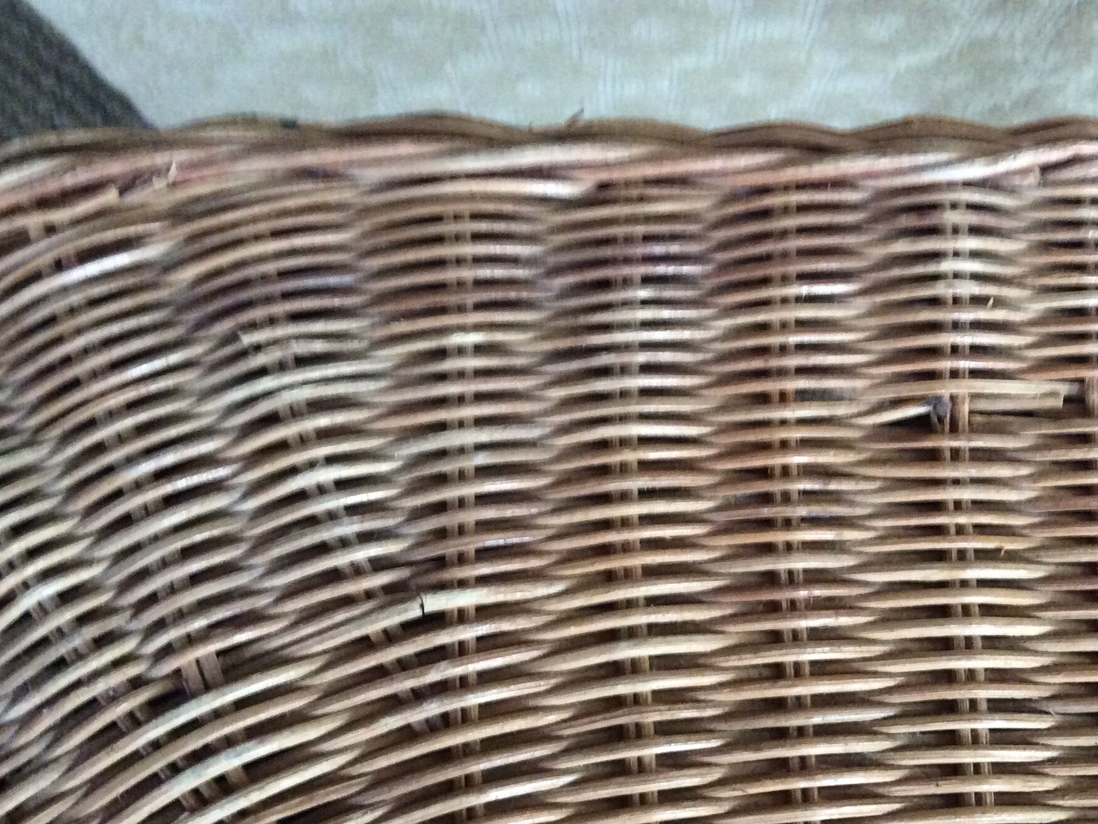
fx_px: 1491
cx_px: 740
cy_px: 548
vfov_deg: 30.7
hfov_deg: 39.9
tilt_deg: -73.4
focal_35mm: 47
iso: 250
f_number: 2.4
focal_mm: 3.3
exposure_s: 1/25
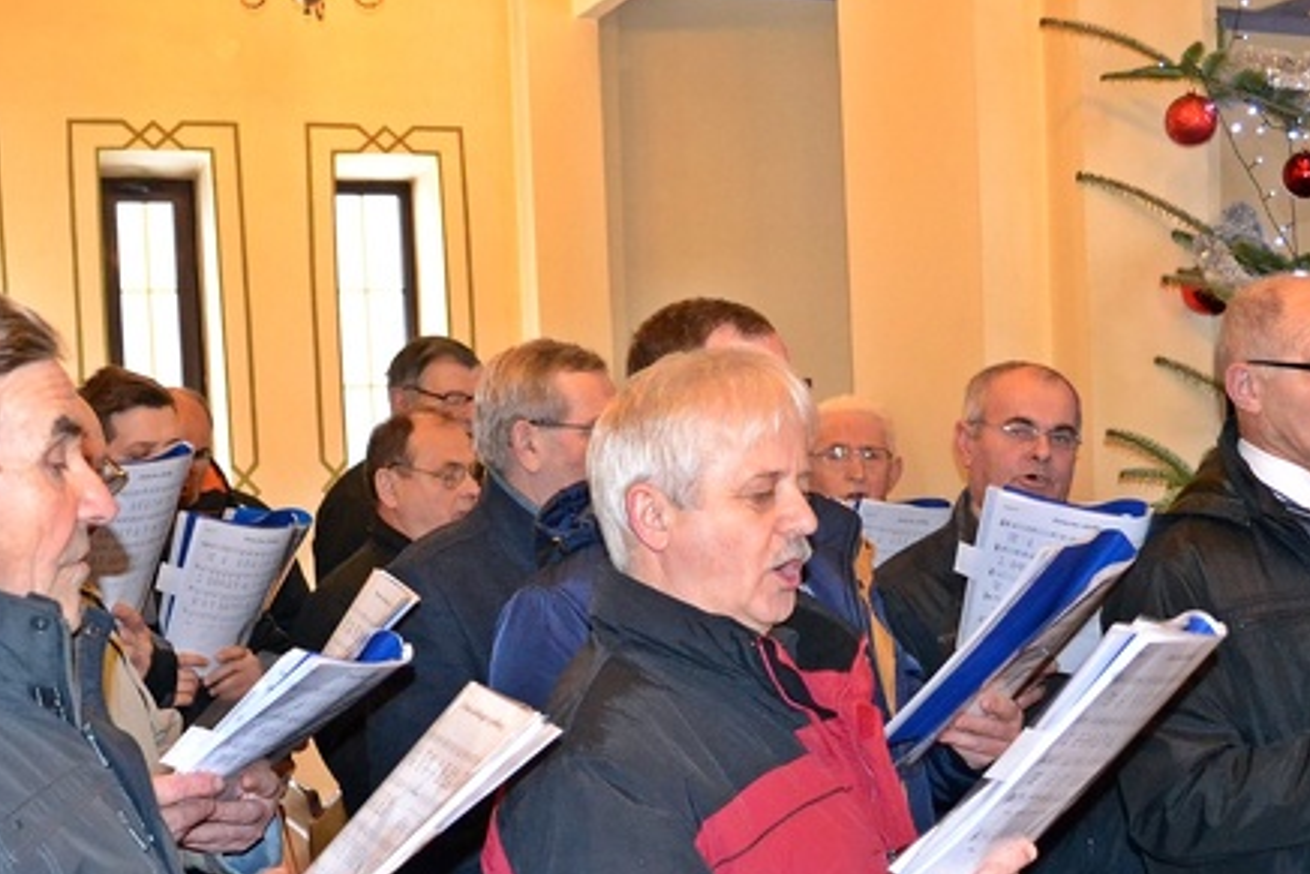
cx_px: 709
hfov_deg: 40.3
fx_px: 1784
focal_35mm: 49
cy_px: 634
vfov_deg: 27.2
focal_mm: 18
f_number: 3.5
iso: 3200
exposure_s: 1/60
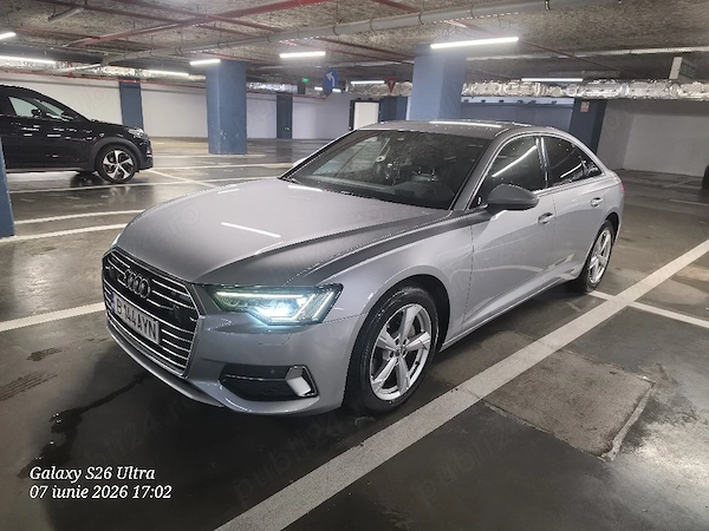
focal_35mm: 23
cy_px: 266
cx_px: 354
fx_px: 471
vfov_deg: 58.9
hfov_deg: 73.9
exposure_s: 1/41
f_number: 1.4
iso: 100
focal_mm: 6.5
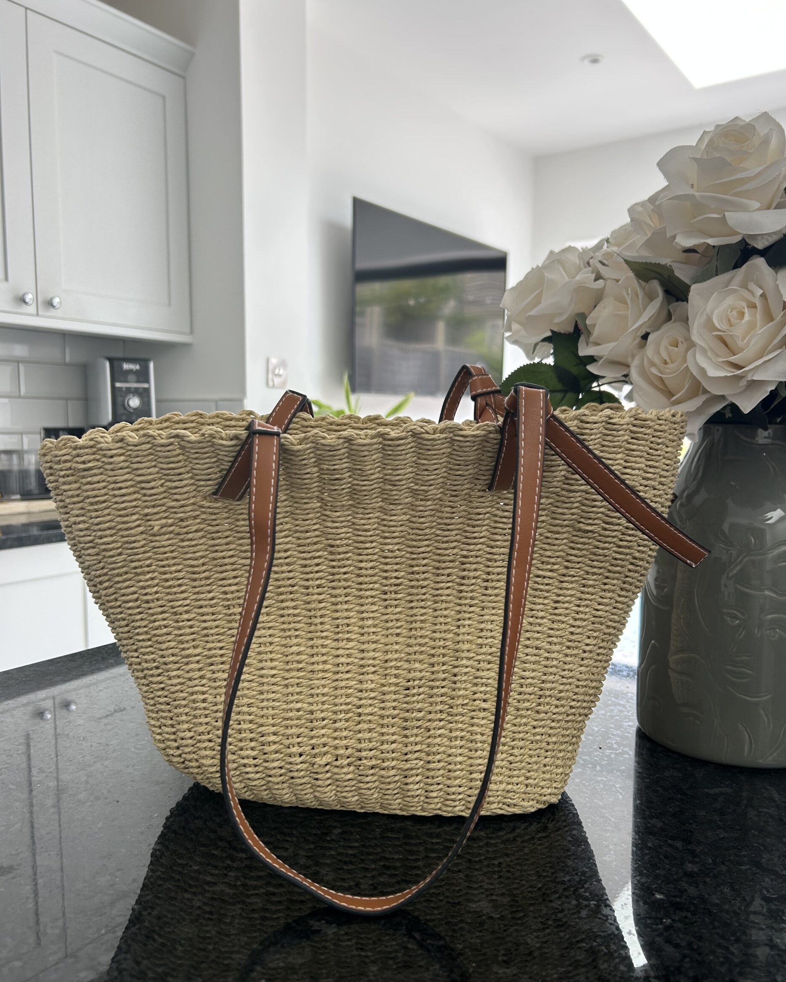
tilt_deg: -4.7
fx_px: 814
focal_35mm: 28
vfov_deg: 62.2
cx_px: 405
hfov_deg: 51.5
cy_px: 513
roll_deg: +0.0
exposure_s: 1/121
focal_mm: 5.7
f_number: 1.5
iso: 40
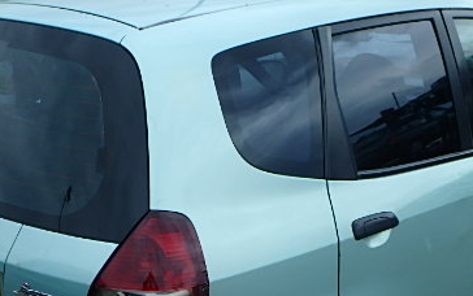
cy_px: 280
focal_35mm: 54
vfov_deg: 23.2
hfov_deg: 37.5
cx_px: 224
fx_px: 697
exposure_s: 1/250
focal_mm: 5.2
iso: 125
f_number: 4.6
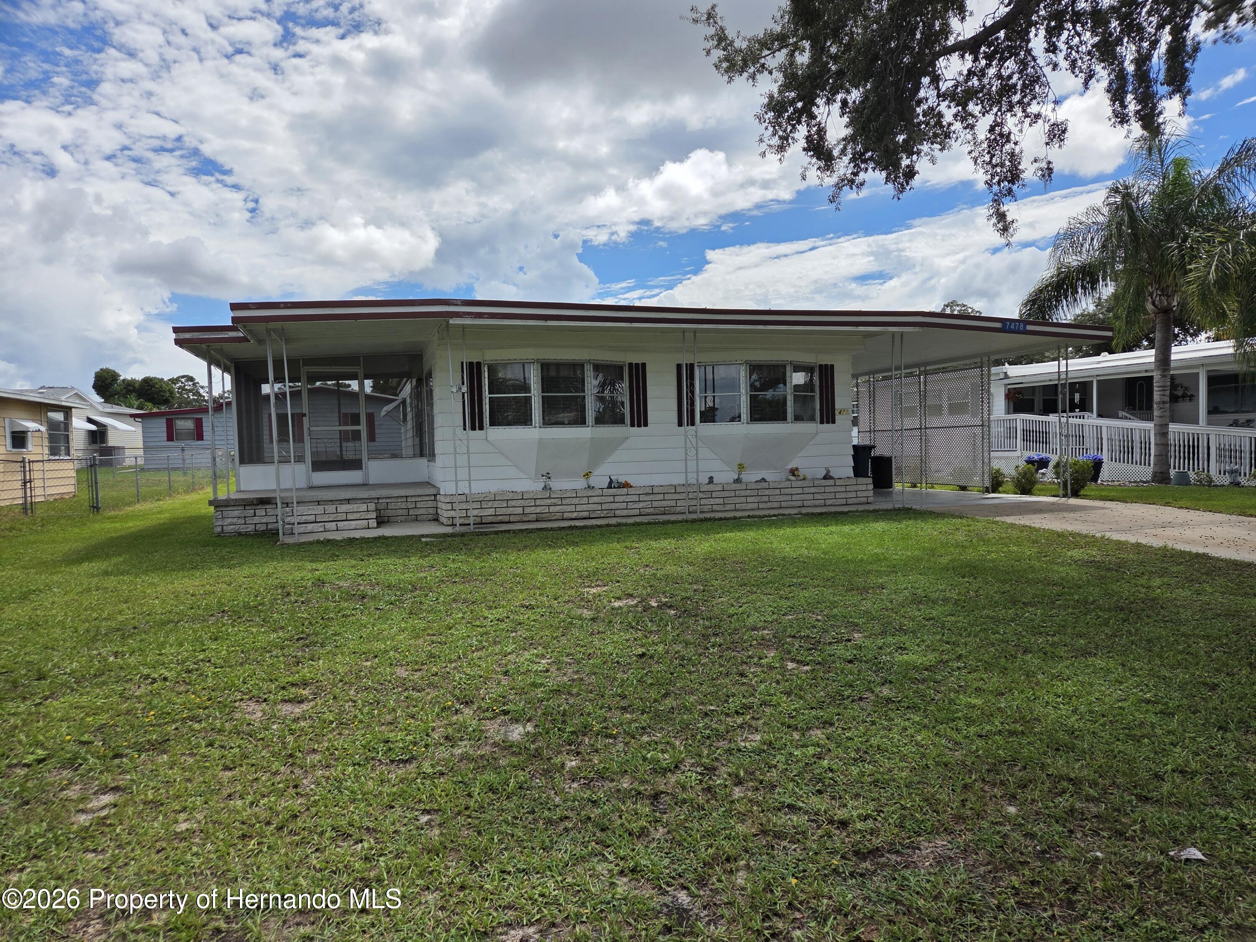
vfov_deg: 58.9
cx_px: 628
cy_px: 471
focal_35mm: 23
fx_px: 835
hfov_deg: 73.9
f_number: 1.8
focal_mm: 5.4
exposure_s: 1/6412
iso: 80
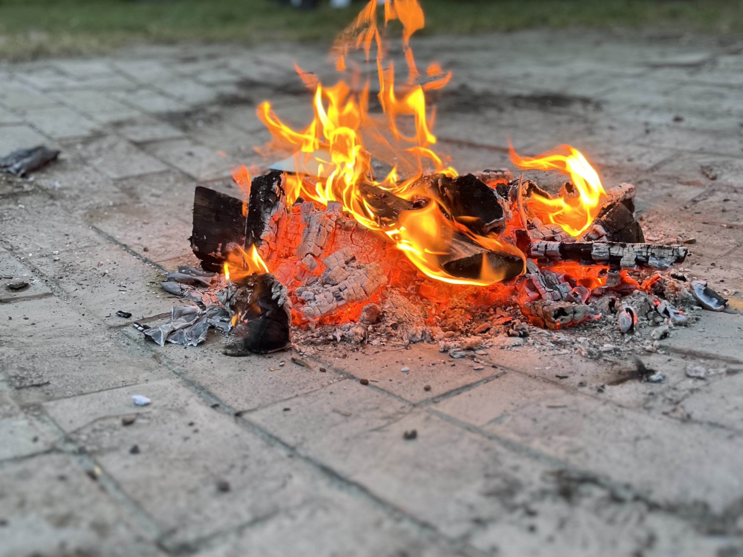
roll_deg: +2.3
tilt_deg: -21.9
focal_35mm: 35
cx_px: 369
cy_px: 265
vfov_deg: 40.7
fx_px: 751
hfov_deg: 52.6
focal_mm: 5.1
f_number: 1.6
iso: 125
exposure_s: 1/121
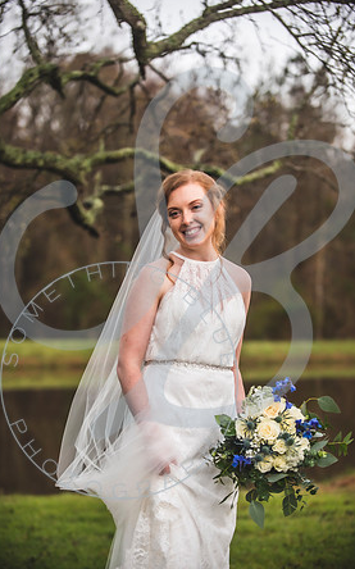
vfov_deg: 22.3
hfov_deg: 14.0
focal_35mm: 93
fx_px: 1441
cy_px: 283
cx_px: 177
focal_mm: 90
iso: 320
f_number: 2.8
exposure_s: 1/320
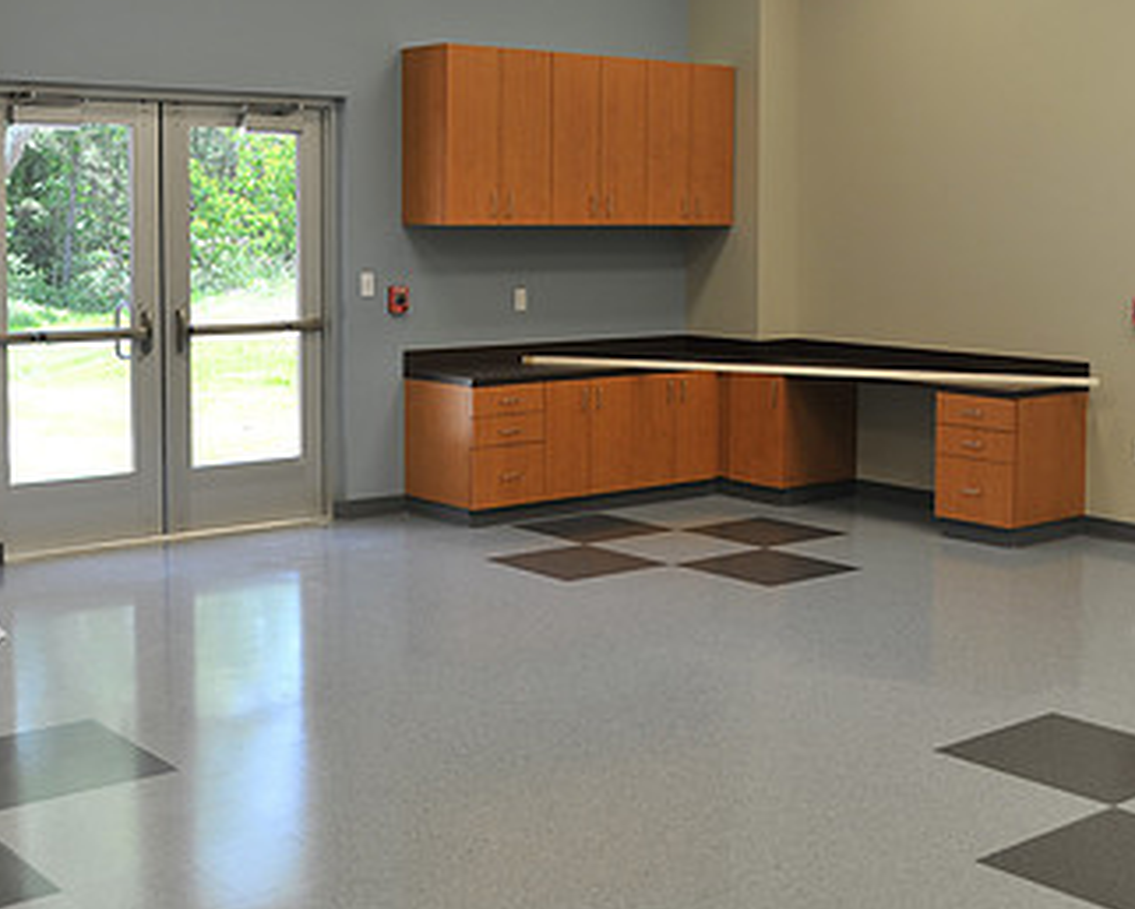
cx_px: 560
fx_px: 1647
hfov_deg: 38.0
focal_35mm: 49
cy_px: 271
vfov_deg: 30.5
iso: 250
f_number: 5.6
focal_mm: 29
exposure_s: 1/60
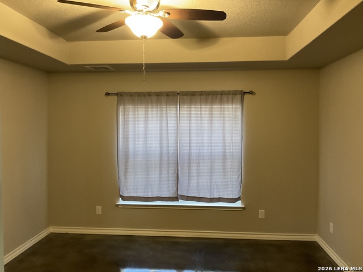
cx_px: 182
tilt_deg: -2.2
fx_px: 304
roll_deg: -0.8
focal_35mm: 29
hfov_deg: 61.7
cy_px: 136
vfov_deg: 48.2
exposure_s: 1/40
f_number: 1.8
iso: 200
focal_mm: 3
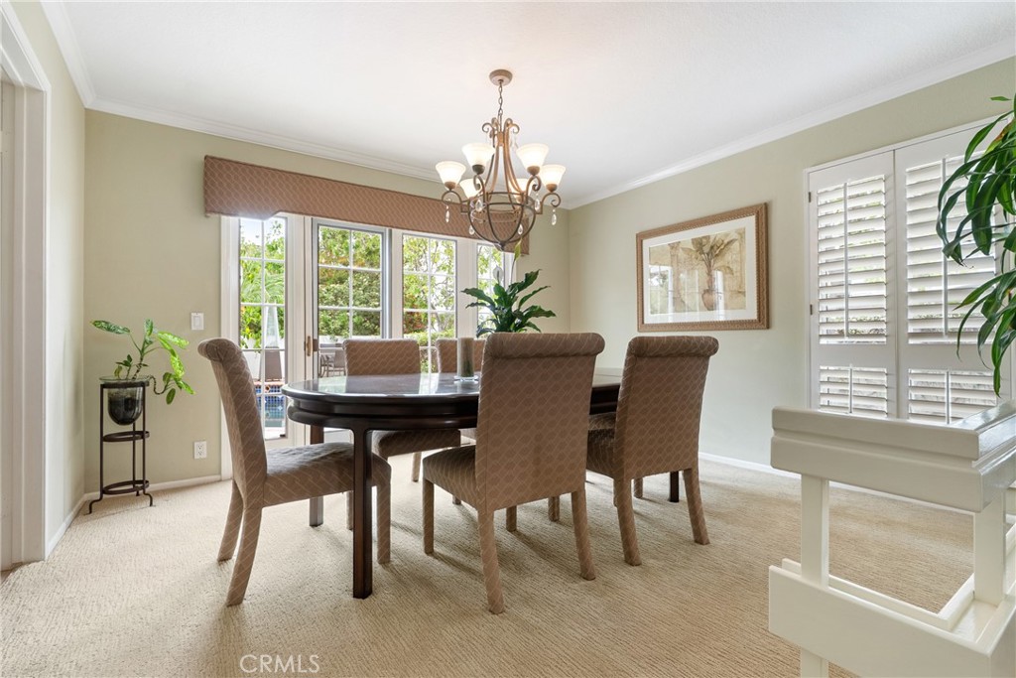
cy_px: 339
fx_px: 452
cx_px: 508
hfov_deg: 96.7
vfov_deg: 73.8
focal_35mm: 16
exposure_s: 1/15
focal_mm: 16
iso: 320
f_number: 9
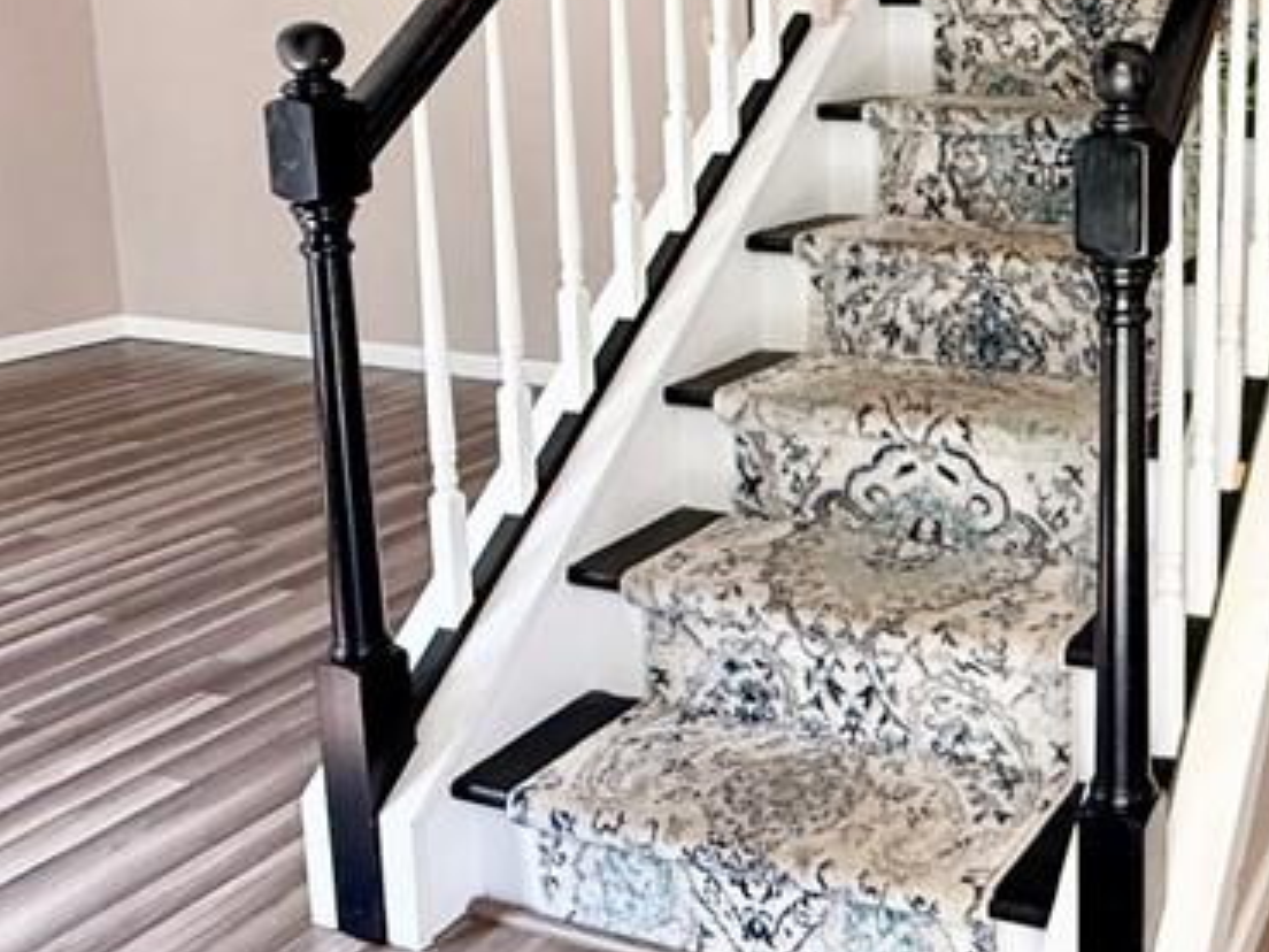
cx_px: 1210
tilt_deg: -8.4
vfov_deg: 35.9
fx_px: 1430
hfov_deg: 42.6
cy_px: 221
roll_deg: -1.4
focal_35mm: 39
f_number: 2.2
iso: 250
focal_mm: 2.22
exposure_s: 1/99
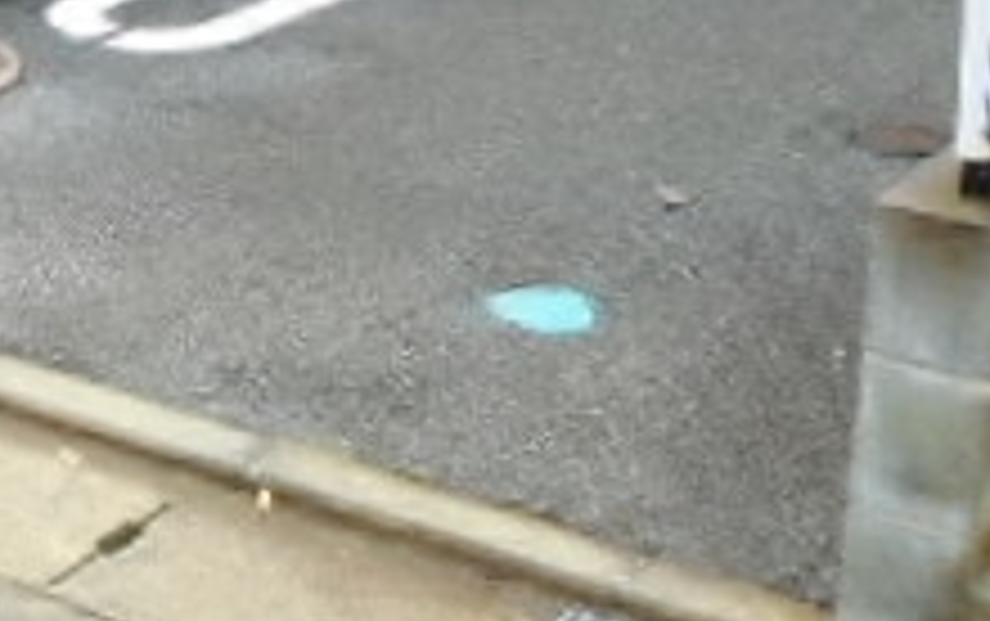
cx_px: -162
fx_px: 2080
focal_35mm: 77
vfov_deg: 16.4
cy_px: -81
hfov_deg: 24.5
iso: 80
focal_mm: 4.5
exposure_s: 1/125
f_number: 3.7
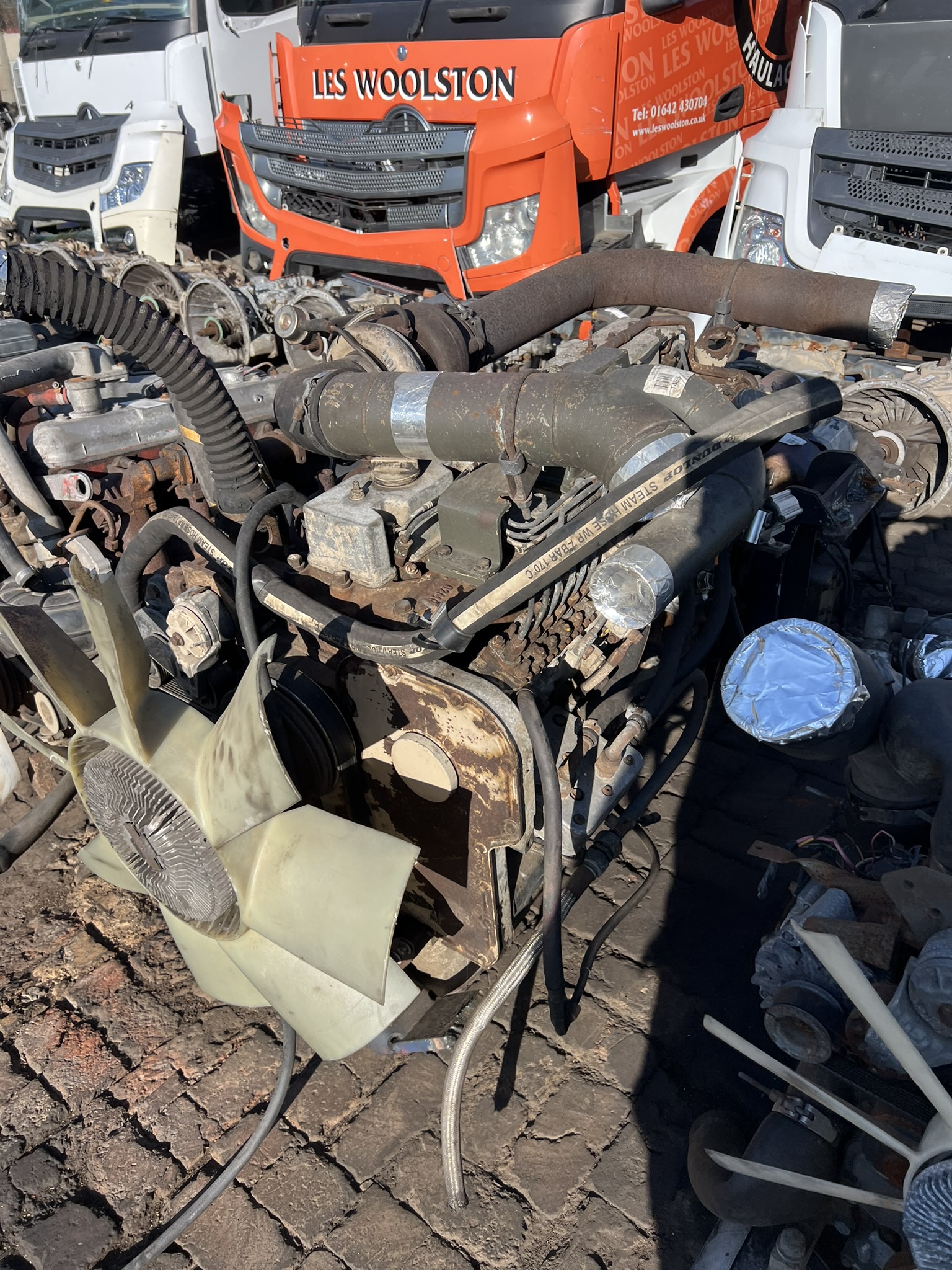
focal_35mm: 26
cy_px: 635
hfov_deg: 53.1
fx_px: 953
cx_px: 476
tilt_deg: -32.0
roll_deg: +1.0
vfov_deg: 67.3
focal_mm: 5.7
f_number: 1.5
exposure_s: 1/2208
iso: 50
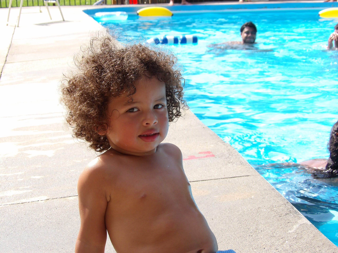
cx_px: 169
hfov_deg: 23.0
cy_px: 126
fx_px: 830
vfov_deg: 17.4
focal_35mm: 85
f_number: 4.1
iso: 100
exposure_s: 1/298
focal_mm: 15.3
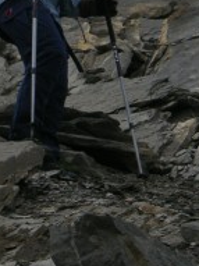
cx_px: -31
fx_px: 4320
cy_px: -29
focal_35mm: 563
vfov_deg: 3.5
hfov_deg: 2.6
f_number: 6.1
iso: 50
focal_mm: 34.7
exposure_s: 1/378
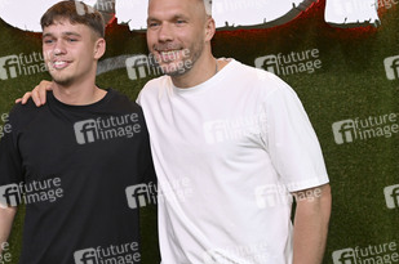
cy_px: 161
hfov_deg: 27.5
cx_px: 125
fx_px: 808
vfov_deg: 18.6
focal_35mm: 73
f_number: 5
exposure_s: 1/250
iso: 1600
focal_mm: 50
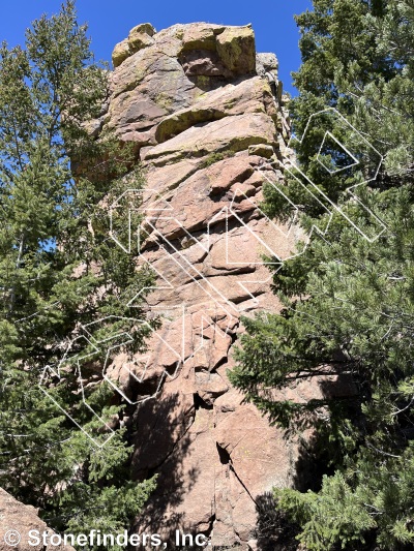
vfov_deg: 67.3
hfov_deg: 53.1
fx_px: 414
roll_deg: -4.7
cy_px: 276
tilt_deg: +11.2
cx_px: 207
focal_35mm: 26
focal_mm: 5.1
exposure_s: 1/1923
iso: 50
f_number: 1.6
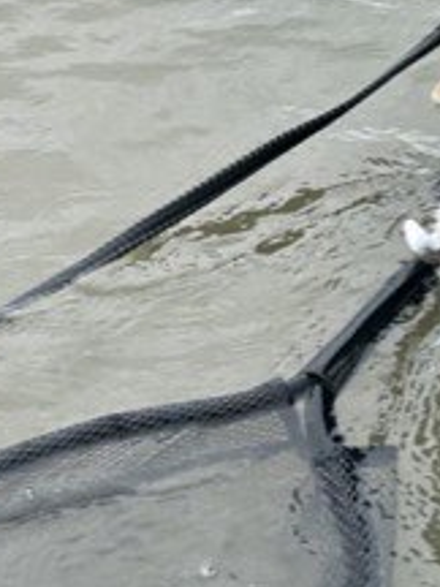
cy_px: -163
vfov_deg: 24.2
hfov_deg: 19.2
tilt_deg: -15.6
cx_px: 573
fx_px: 1203
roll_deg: -1.9
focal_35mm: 71
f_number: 1.78
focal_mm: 6.86
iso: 80
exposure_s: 1/1988
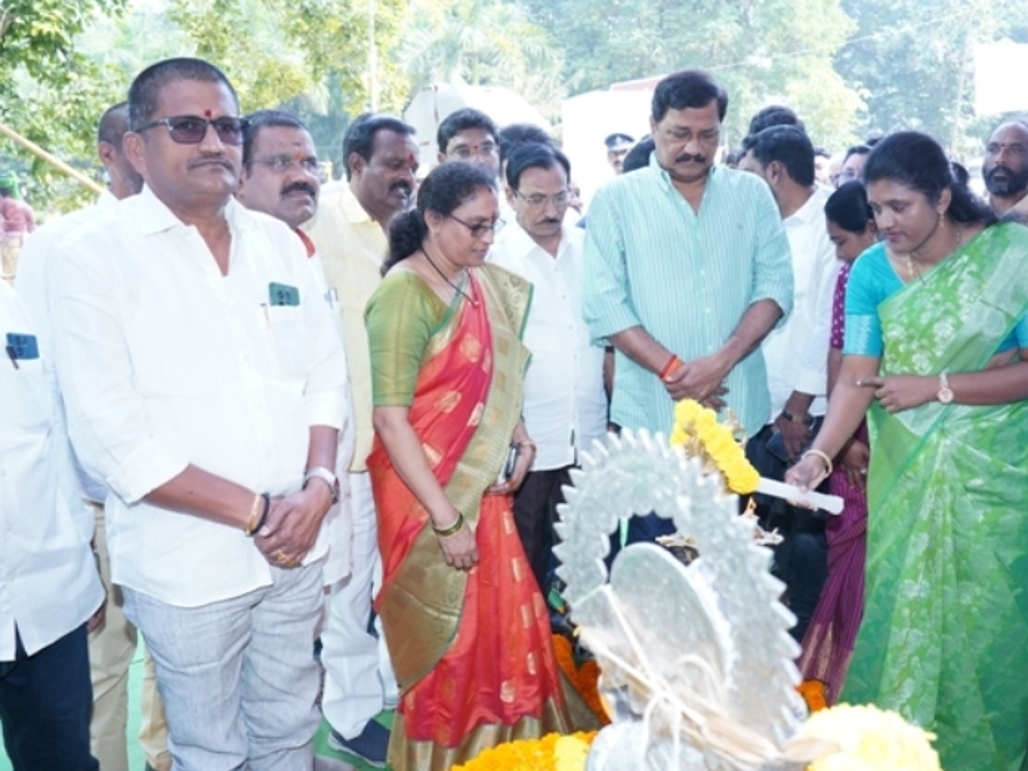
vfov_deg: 45.4
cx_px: 580
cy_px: 379
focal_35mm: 31
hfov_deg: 58.2
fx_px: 920
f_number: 6.3
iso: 800
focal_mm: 28
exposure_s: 1/125
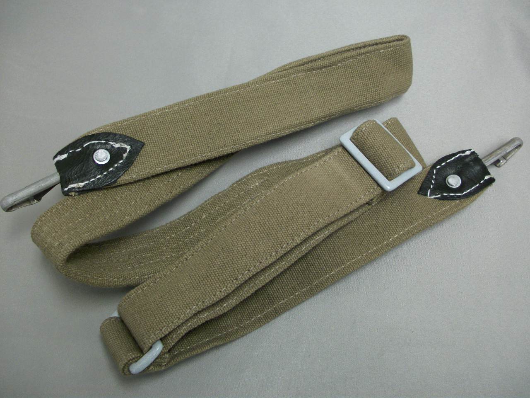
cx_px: 265
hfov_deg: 52.6
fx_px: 536
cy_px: 199
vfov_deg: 40.7
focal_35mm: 35
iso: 119
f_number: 3.1
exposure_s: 1/30
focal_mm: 6.3
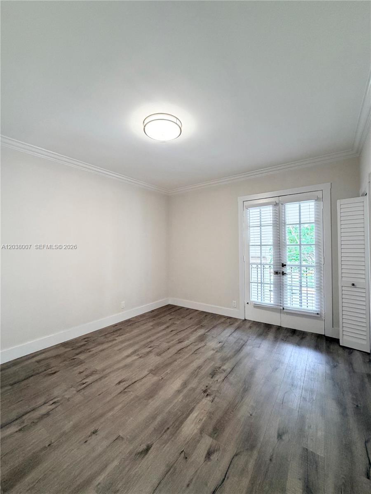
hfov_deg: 85.7
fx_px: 200
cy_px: 247
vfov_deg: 102.1
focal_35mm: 14
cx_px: 186
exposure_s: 1/120
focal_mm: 2.22
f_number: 2.2
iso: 250
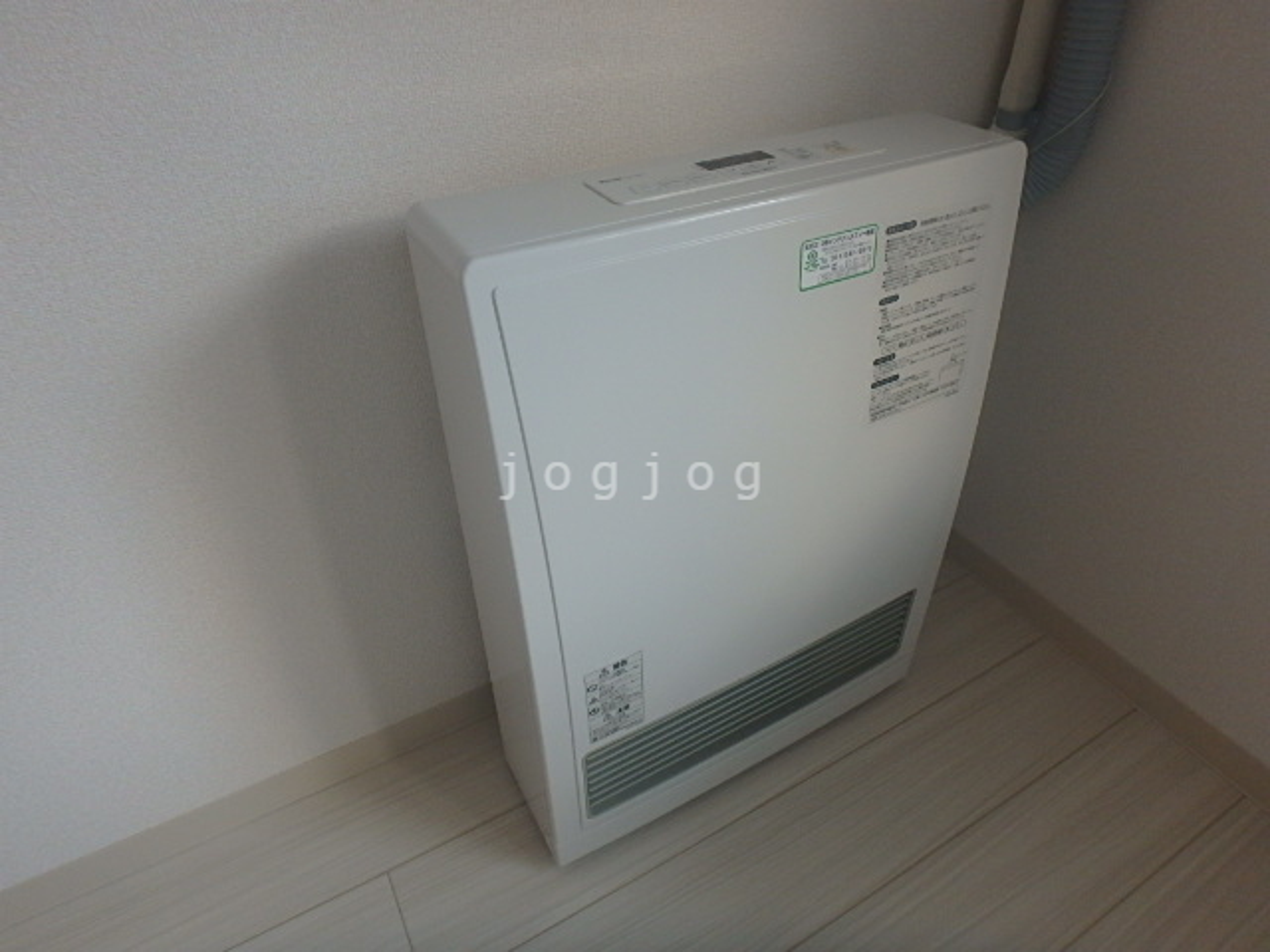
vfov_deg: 63.4
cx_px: 635
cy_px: 476
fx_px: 770
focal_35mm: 21
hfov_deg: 79.0
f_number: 3.5
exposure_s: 1/40
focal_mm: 3.7
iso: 200
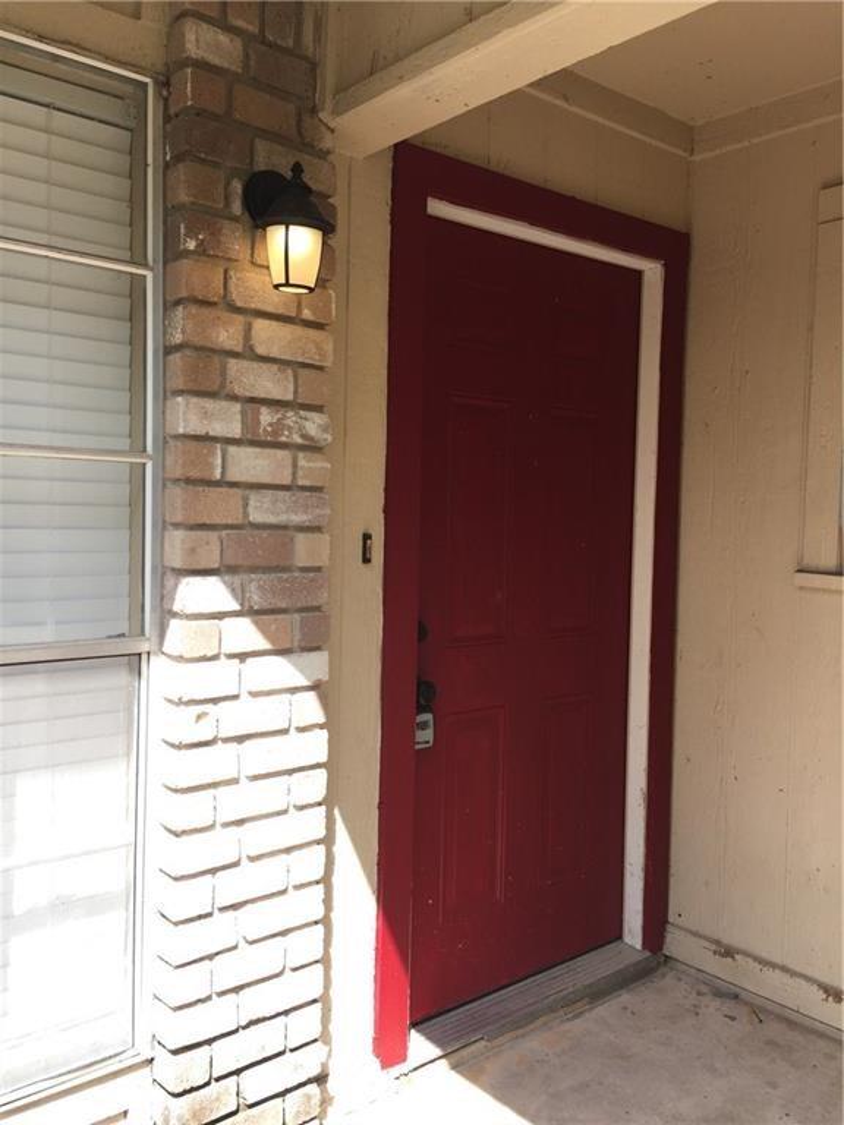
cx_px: 422
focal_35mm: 29
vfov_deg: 61.7
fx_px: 943
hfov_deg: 48.2
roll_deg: -1.7
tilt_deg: -1.7
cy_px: 562
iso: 32
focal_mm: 4.15
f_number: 2.2
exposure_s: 1/363
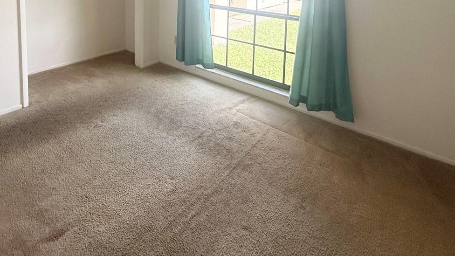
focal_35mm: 25
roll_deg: -0.1
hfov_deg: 71.0
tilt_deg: -3.6
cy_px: -15
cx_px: 138
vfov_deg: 39.1
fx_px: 302
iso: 64
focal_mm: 2.22
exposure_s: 1/376
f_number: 2.2
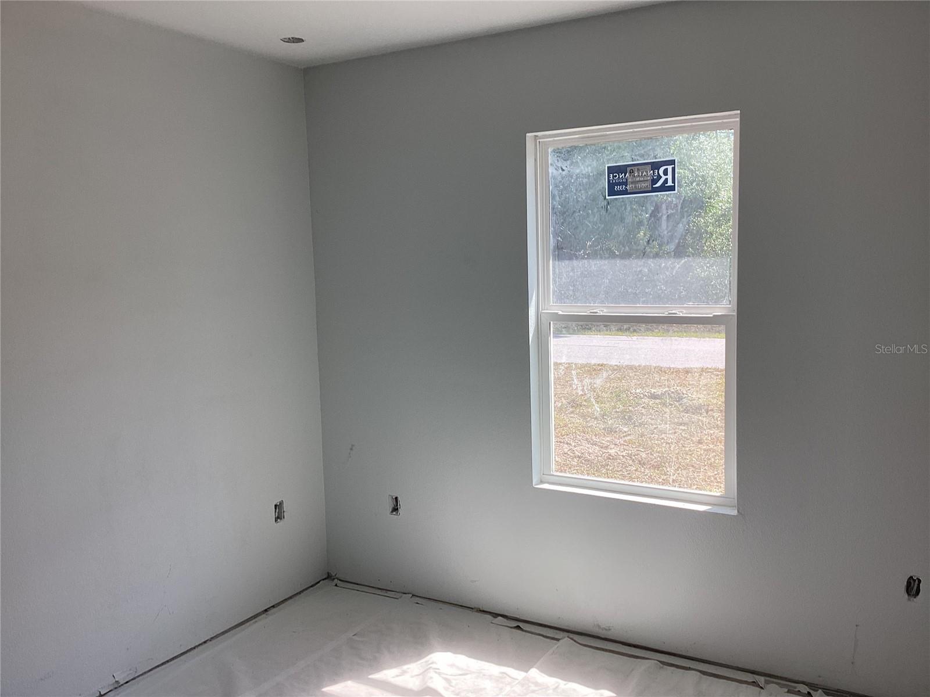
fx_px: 833
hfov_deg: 58.4
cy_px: 348
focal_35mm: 31
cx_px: 465
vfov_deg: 45.4
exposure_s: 1/120
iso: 25
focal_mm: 3.3
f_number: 2.4
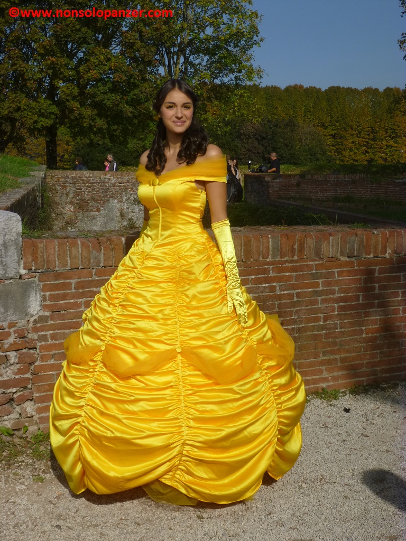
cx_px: 203
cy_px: 270
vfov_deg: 36.8
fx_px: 813
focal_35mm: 52
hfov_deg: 28.0
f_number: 11
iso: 100
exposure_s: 1/1300
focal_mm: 9.2
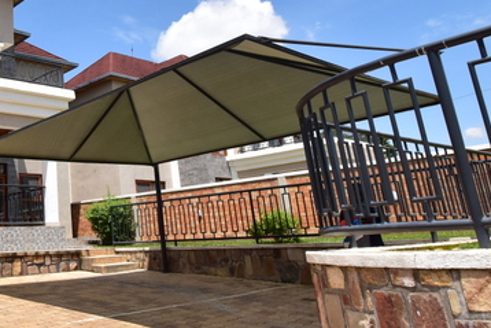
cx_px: 49
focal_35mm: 36
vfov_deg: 36.1
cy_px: 86
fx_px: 491
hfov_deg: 47.7
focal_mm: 10
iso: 500
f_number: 8
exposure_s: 1/1000
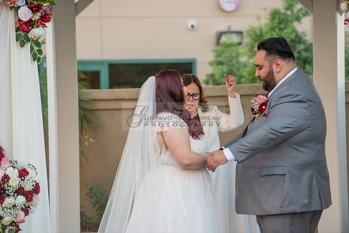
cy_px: 116
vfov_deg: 6.9
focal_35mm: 200
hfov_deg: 10.3
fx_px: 1939
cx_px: 174
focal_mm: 200
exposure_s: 1/320
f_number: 4
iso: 800
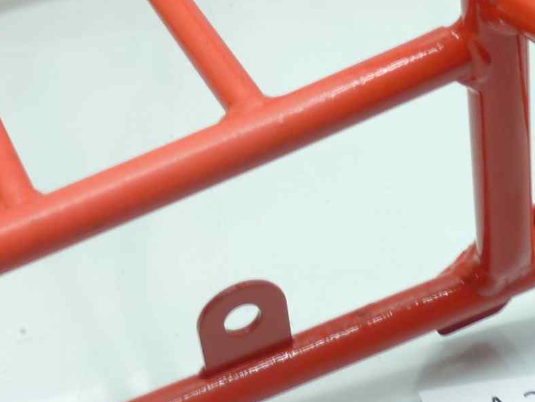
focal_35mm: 81
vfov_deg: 18.0
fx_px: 1252
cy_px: 74
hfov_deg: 24.0
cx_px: 169
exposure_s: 1/13
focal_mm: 4.1
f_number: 3.3
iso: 80
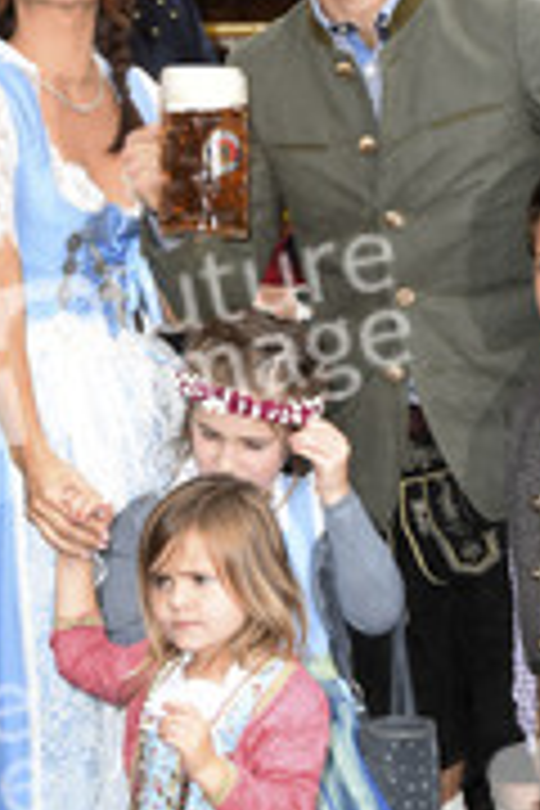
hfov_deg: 8.6
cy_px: 567
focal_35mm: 160
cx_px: 310
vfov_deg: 12.8
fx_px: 3600
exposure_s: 1/200
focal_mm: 48
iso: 400
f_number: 5.6
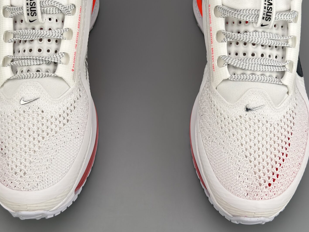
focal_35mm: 63
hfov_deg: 30.7
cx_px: 140
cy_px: 55
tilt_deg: -55.9
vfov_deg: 23.0
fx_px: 562
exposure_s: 1/1029
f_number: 1.78
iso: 100
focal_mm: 6.76
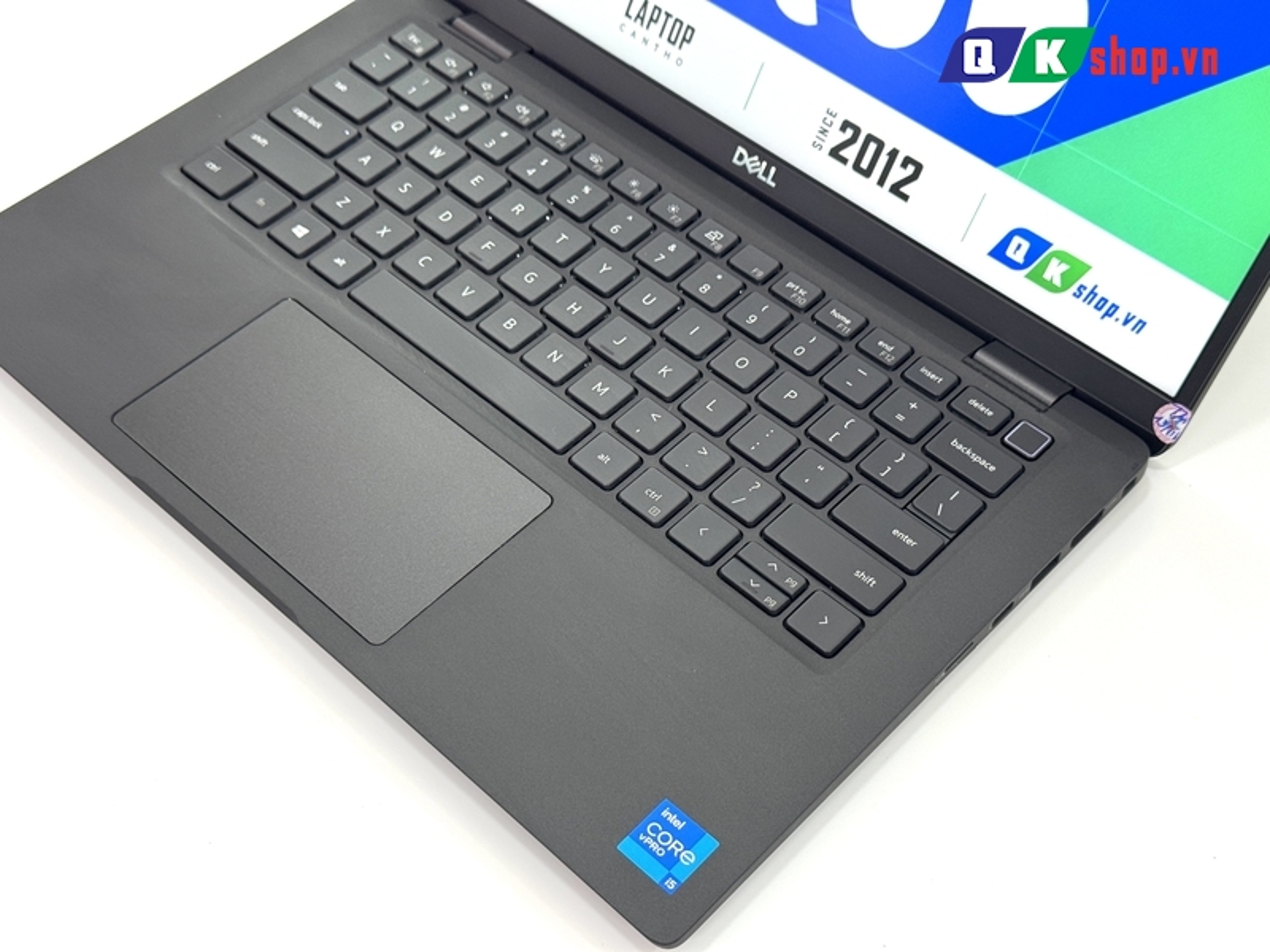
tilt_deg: -51.5
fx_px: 1761
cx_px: 635
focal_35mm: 48
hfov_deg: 39.7
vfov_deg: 30.3
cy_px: 476
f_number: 1.78
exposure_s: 1/100
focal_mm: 6.76
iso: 100
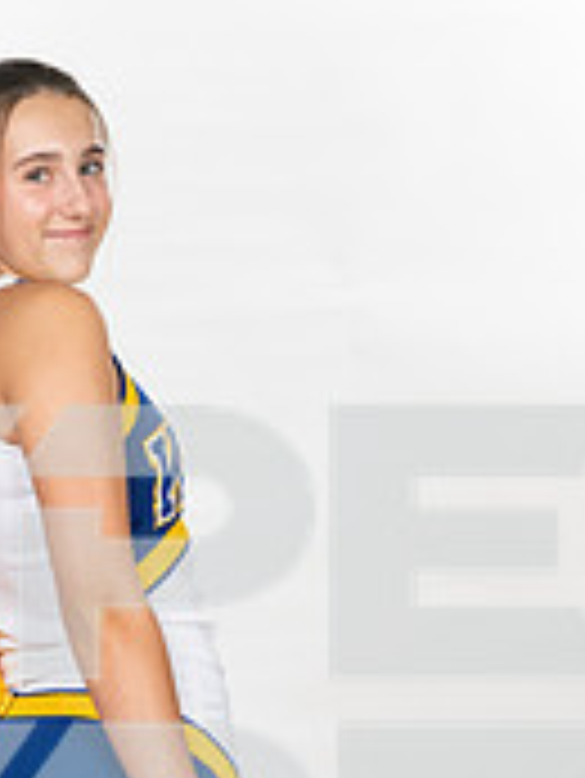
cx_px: -27
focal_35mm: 145
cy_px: 863
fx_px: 3263
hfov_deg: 10.1
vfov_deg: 13.3
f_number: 7.1
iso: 800
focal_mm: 58
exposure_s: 1/320
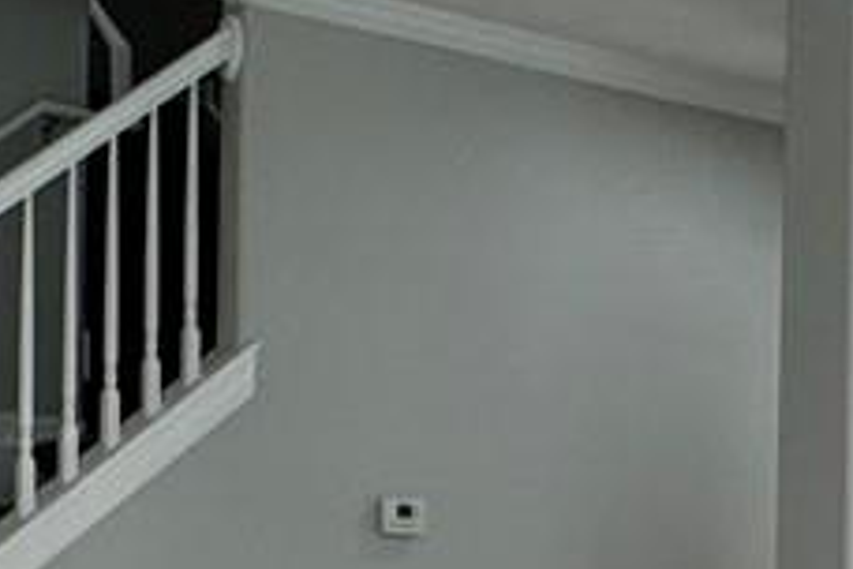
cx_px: 1107
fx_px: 2417
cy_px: 644
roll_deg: -0.5
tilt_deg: +0.6
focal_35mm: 102
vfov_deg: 13.1
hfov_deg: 18.6
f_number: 2.2
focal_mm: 2.22
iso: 100
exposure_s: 1/120
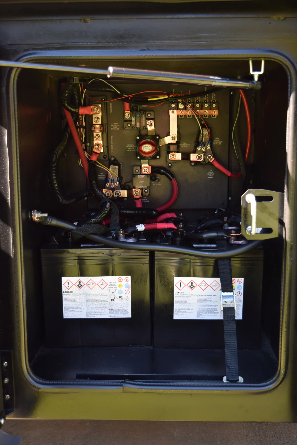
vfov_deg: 43.6
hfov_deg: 29.9
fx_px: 557
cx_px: 148
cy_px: 222
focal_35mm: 45
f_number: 5
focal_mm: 30
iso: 400
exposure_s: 1/100
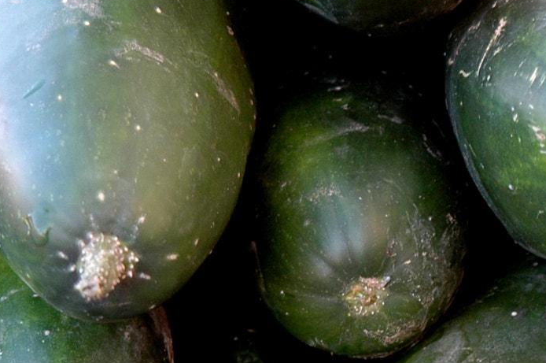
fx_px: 5703
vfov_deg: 3.6
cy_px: 499
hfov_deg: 5.5
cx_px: 633
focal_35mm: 376
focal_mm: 85
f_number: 5.3
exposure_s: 1/30
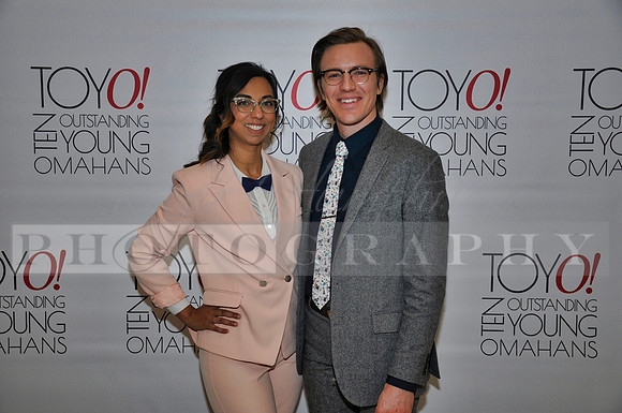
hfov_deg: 41.2
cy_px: 206
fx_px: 828
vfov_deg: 28.0
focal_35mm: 48
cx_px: 311
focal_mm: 32
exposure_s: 1/60
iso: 200
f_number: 4
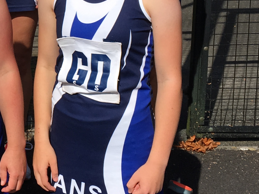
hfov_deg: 18.7
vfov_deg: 14.8
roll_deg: +1.3
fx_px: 741
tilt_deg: -13.4
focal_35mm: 99
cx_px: -61
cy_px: 21
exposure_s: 1/2404
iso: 25
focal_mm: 4.15
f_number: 2.2
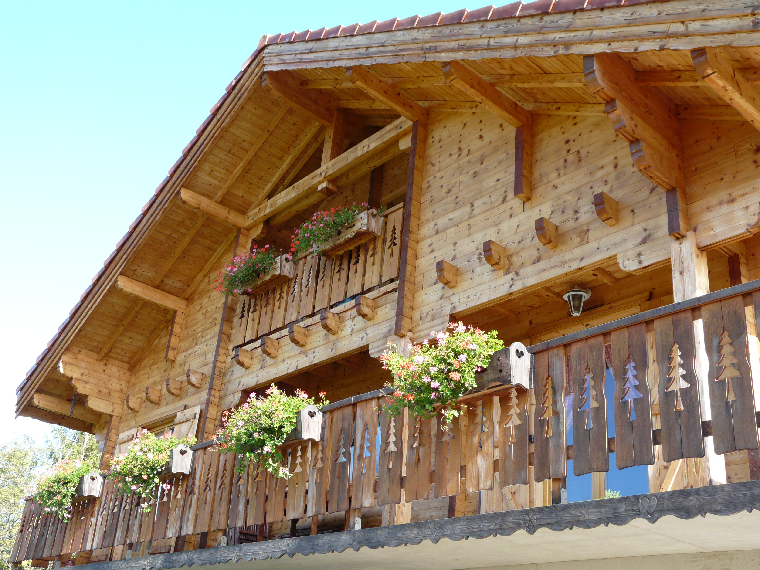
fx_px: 856
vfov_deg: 36.8
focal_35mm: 39
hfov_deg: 47.9
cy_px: 285
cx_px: 380
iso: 100
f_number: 3.6
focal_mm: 6.4
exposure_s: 1/125
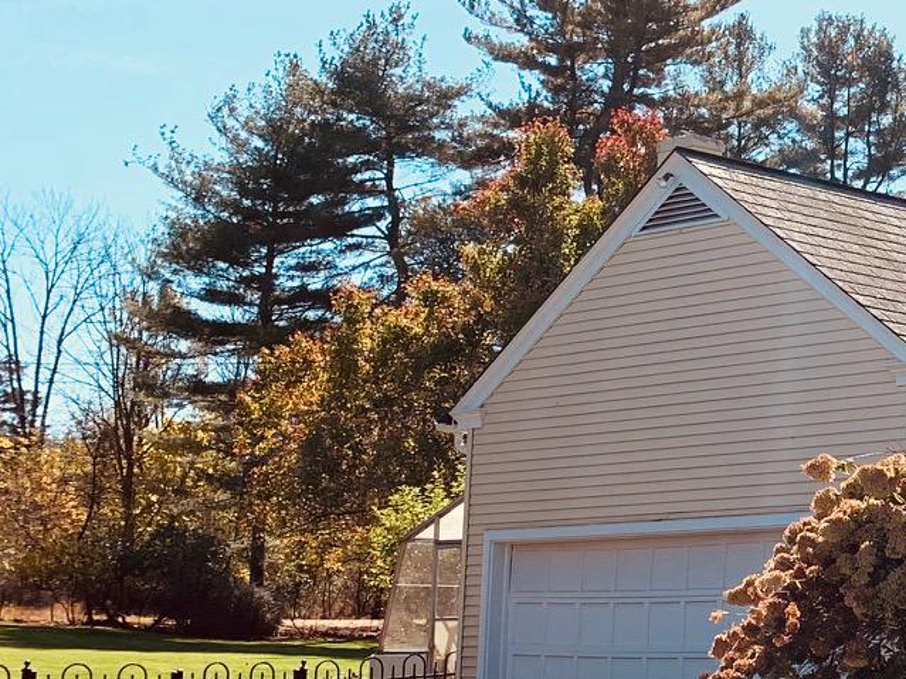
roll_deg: +0.5
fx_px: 2146
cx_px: 1372
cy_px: 413
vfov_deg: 18.0
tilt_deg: +6.2
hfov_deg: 20.3
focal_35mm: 82
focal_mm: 4.25
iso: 25
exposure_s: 1/1585
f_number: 1.8
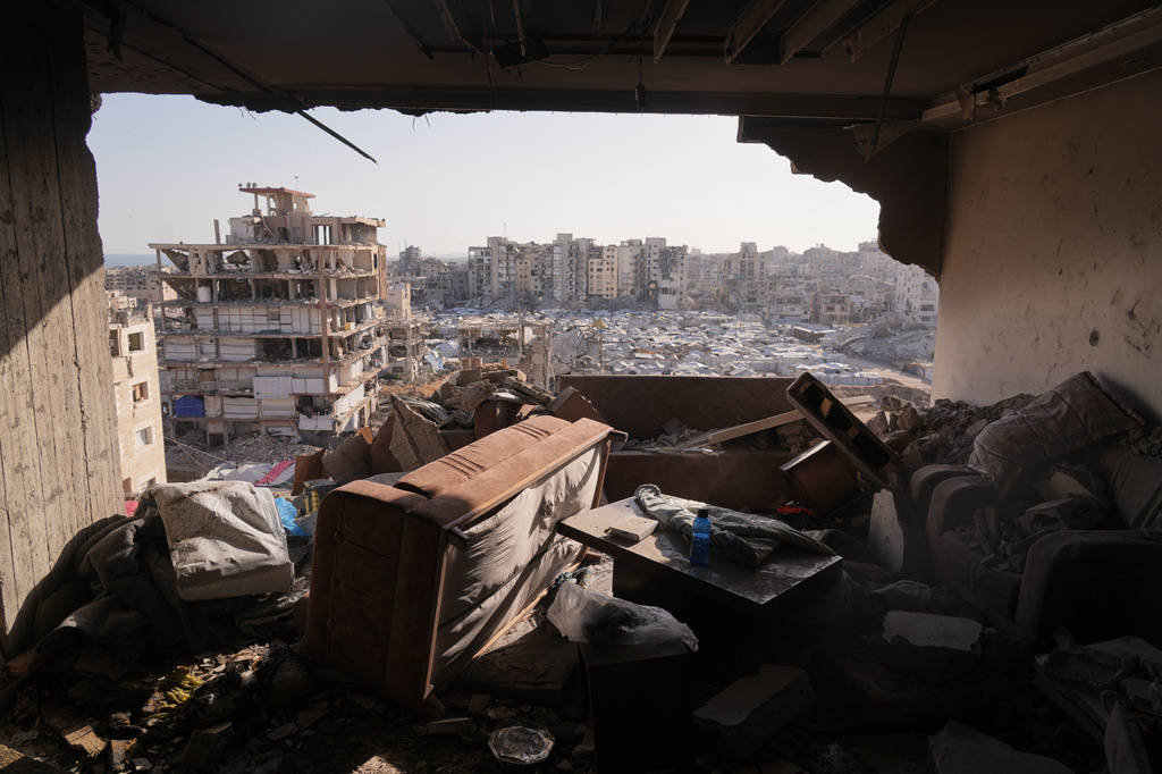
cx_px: 581
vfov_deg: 53.1
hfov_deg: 73.8
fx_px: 774
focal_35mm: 24
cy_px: 387
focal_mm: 24
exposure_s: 1/400
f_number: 5.6
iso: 125
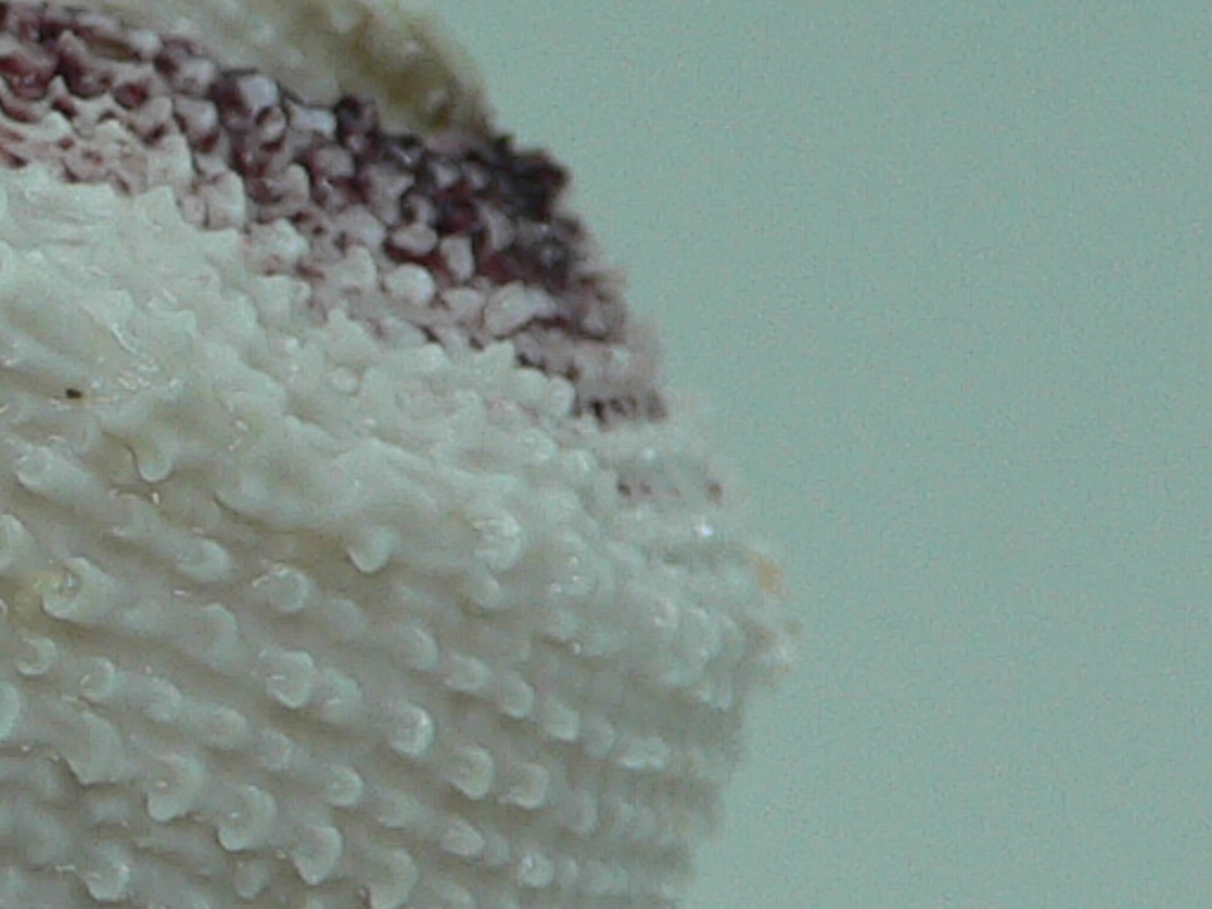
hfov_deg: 13.7
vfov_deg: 10.7
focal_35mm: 138
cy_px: 598
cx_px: -384
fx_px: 4831
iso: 80
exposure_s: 1/60
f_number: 2.8
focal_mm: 4.6
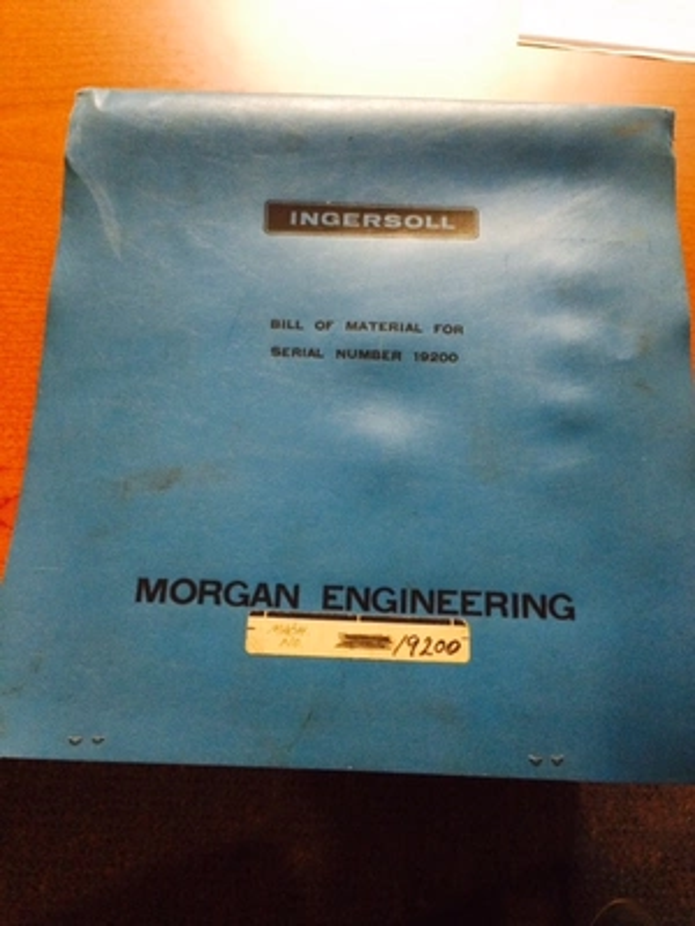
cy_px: 463
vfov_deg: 61.7
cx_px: 348
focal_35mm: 29
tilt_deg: -72.2
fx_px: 776
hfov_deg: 48.2
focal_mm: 4.15
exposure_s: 1/17
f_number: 2.2
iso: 320
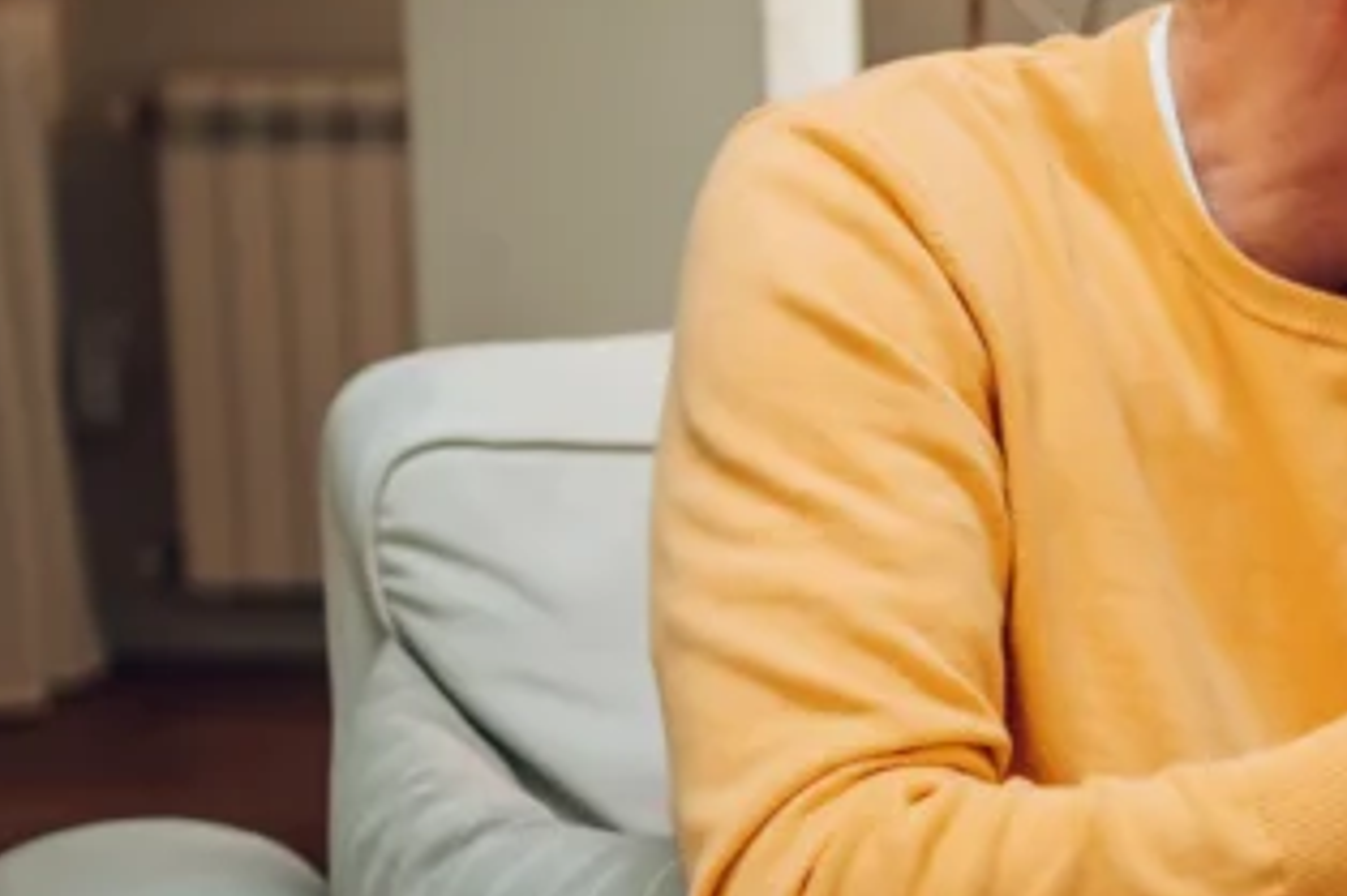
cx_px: 1561
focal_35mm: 114
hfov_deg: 17.2
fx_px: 4263
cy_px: 508
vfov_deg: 12.0
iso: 160
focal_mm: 35
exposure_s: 1/125
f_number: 1.8
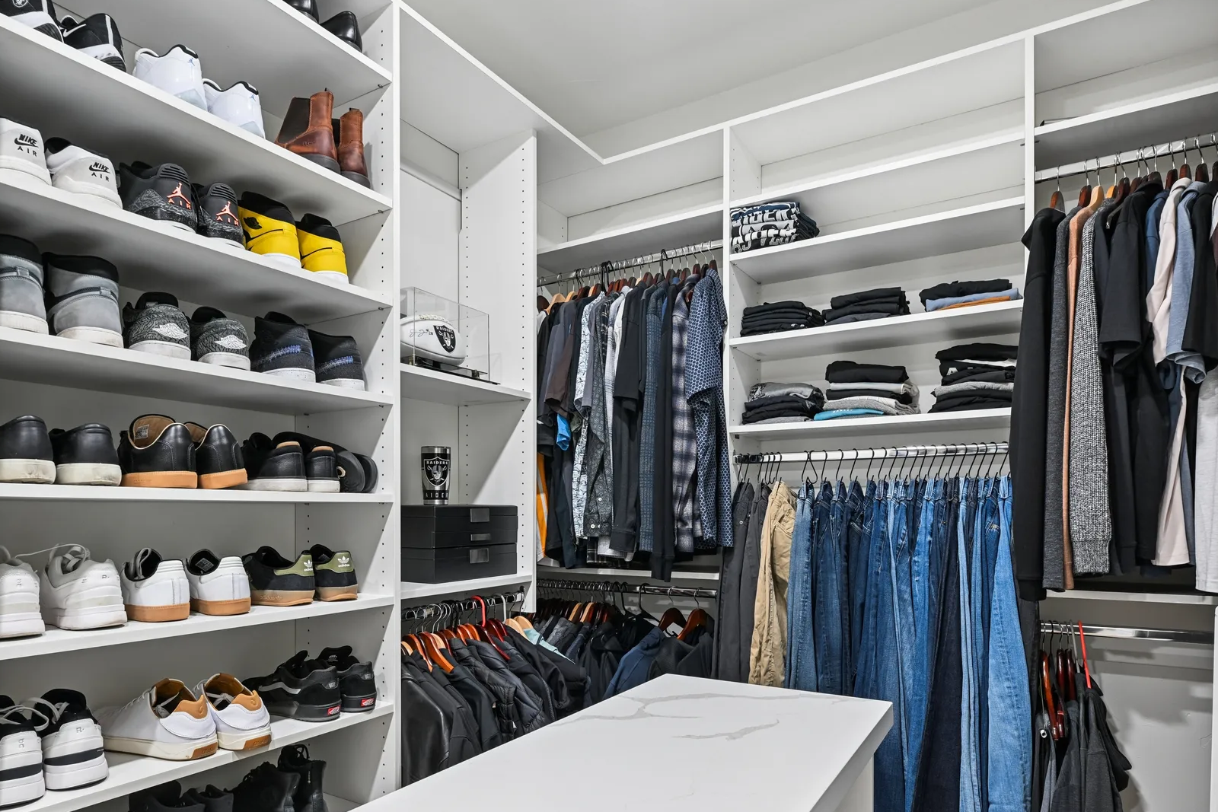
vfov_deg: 58.8
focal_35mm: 21
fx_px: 711
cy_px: 503
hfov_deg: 81.1
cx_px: 579
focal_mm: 14
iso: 400
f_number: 8
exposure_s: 1/8
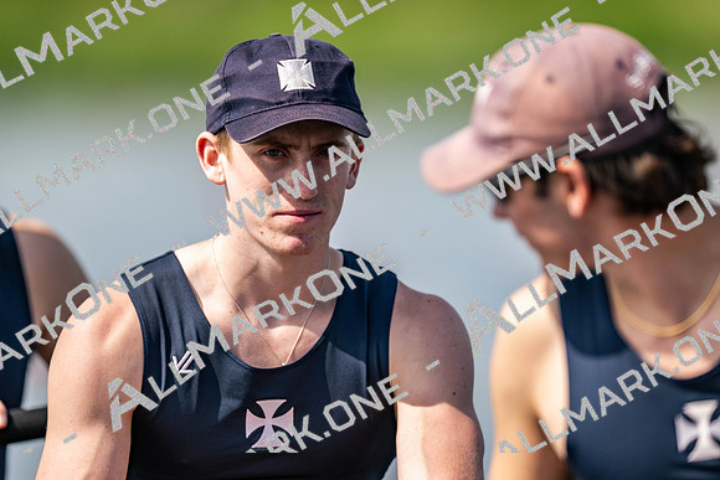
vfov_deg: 2.3
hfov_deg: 3.4
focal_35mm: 600
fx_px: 12002
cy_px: 240
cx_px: 360
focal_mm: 600
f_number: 4
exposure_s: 1/2500
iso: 320
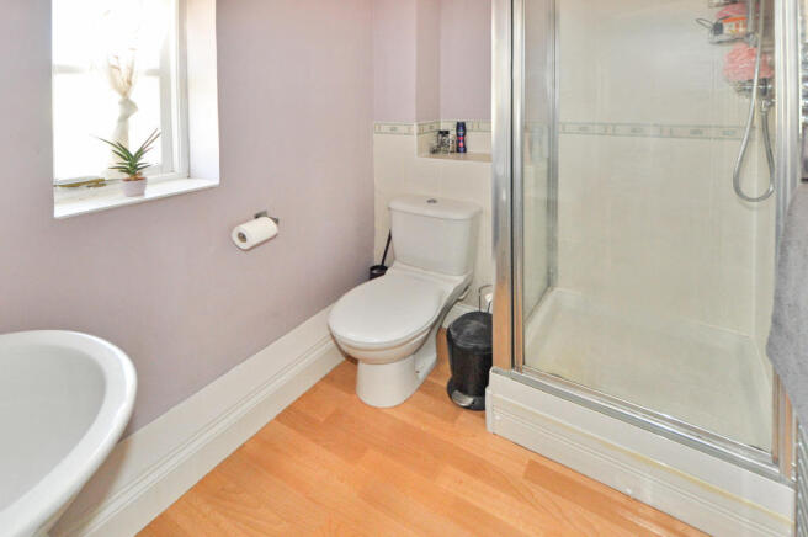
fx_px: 336
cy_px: 268
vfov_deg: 77.2
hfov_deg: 100.4
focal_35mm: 15
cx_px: 404
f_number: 4
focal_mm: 10
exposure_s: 1/60
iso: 720
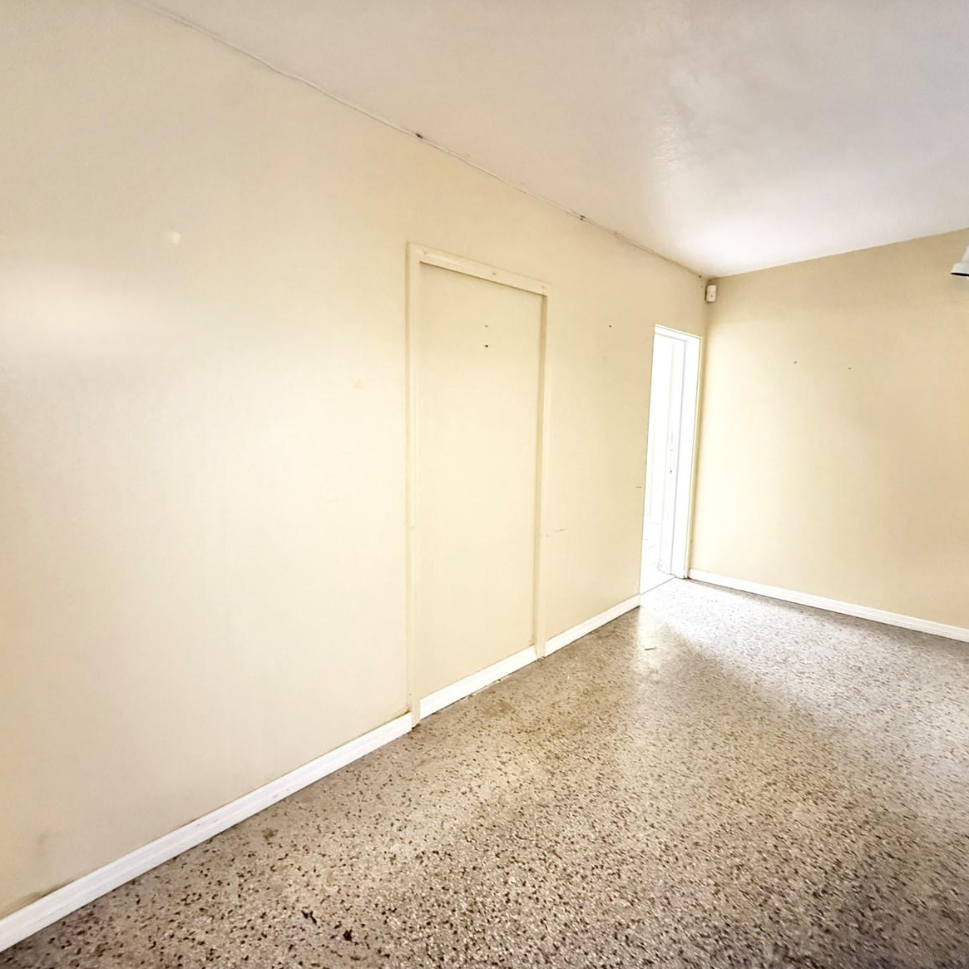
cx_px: 482
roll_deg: -1.3
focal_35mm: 17
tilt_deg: -7.0
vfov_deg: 84.0
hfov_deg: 84.0
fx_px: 538
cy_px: 478
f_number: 2.2
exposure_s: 1/17
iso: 2500
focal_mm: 2.22
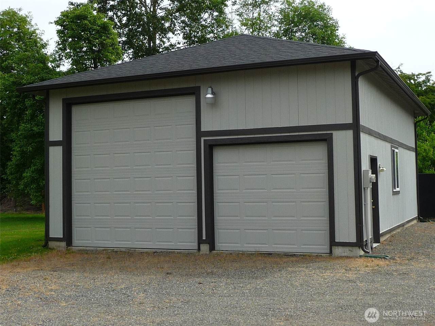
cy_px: 163
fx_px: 603
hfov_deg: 39.7
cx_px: 218
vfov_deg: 30.3
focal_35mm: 48
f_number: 3.4
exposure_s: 1/800
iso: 100
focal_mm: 5
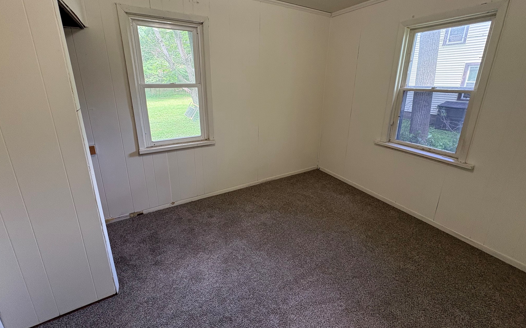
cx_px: 263
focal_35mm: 15
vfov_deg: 74.3
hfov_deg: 101.5
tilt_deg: -14.9
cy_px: 138
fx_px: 215
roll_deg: +1.2
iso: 200
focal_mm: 2.22
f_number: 2.2
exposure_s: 1/60
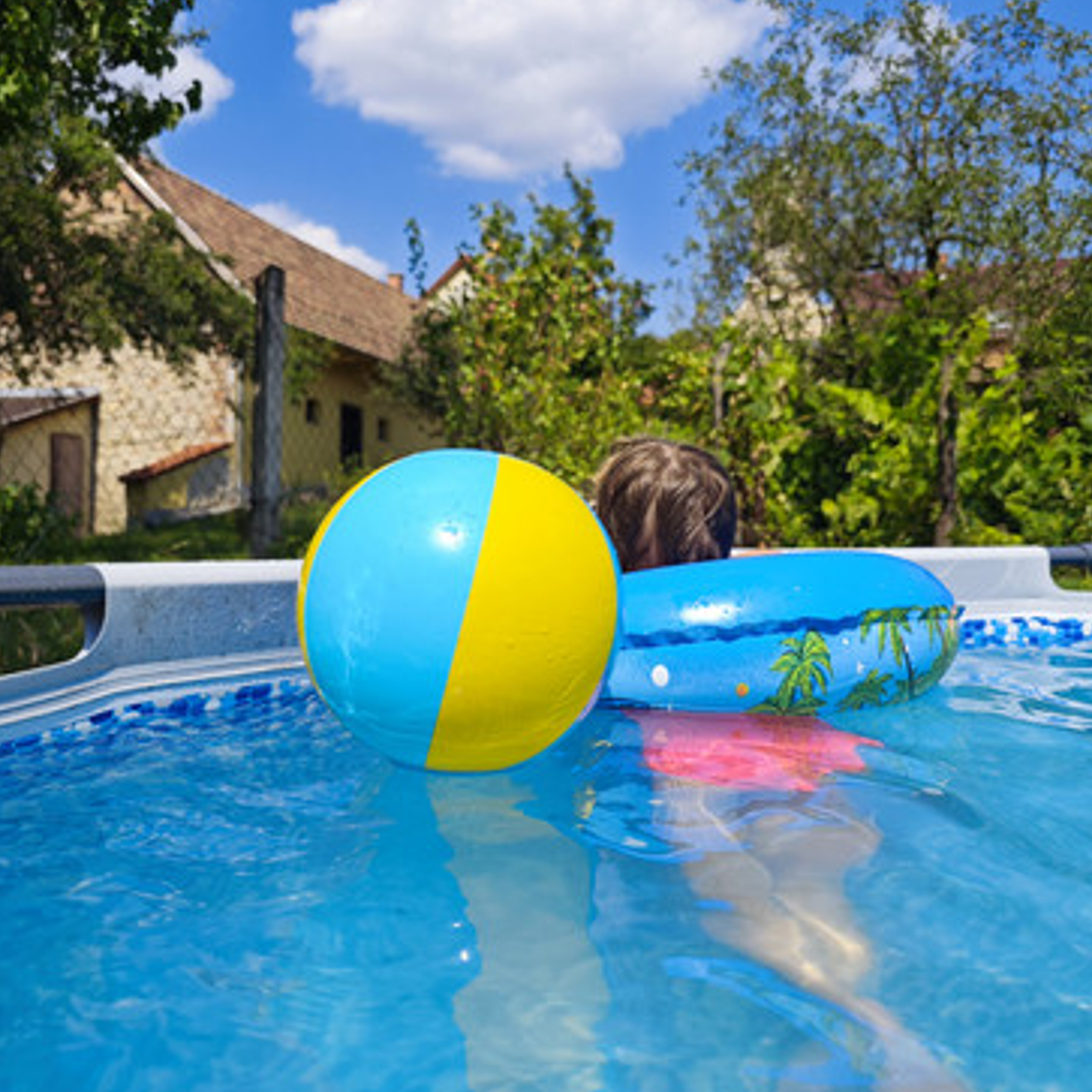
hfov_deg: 57.3
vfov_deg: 57.3
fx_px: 999
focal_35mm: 28
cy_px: 546
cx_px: 529
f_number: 1.9
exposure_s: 1/2000
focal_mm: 7.79
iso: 50
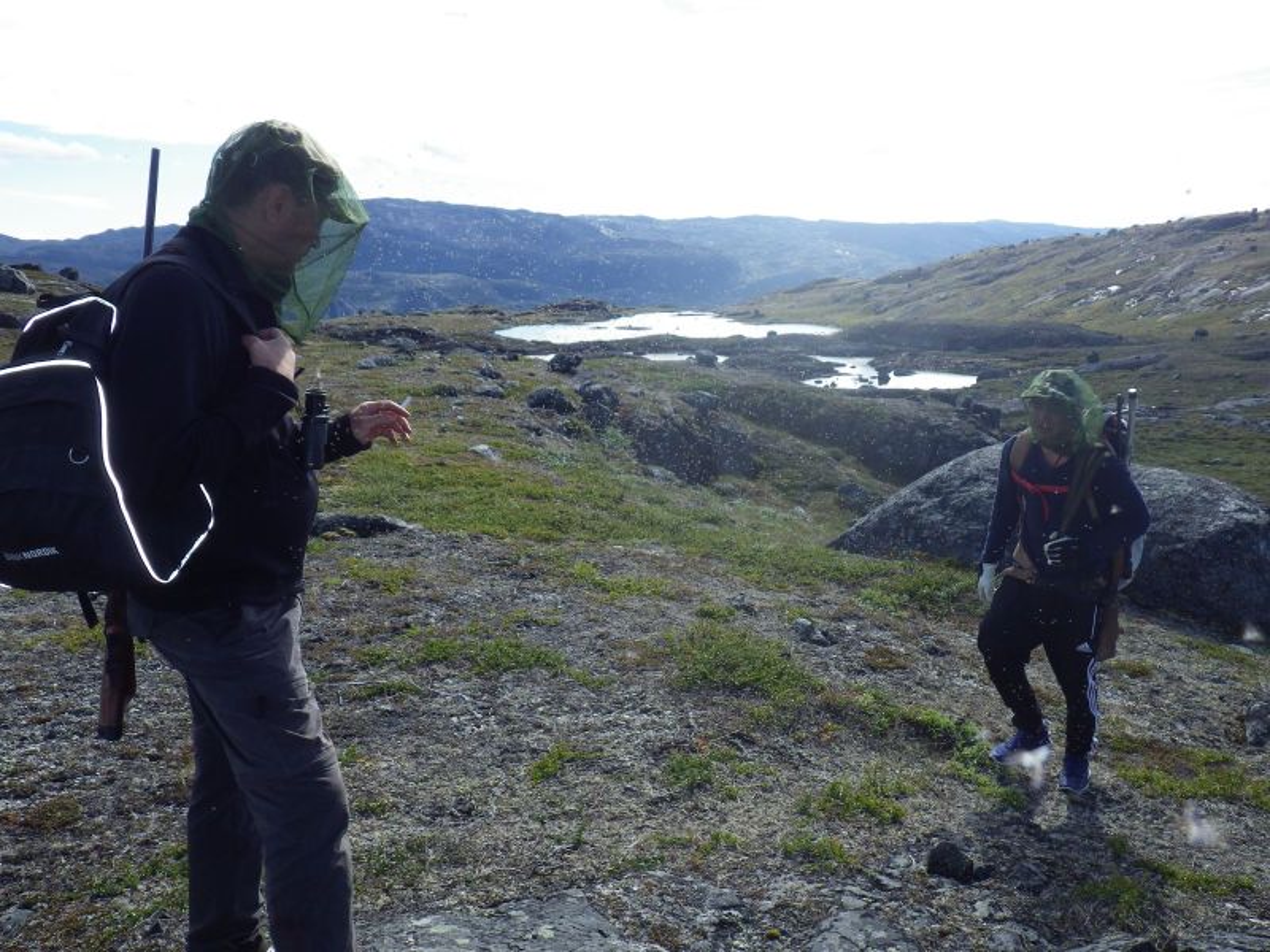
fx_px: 1027
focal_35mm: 28
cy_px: 476
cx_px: 635
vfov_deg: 49.7
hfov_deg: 63.4
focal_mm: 5
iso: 125
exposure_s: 1/640
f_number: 4.2
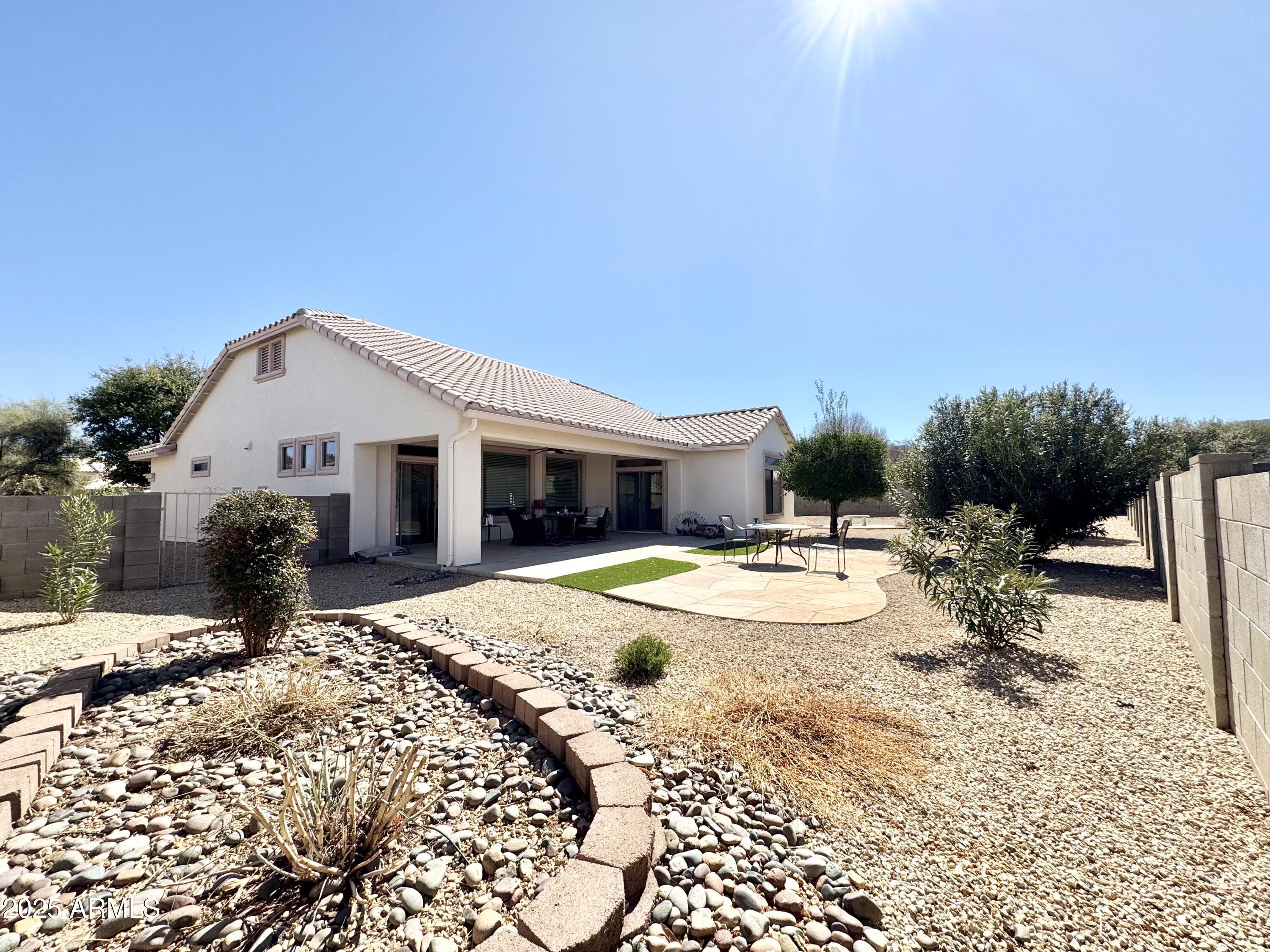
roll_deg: +0.4
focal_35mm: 14
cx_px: 635
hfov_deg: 102.1
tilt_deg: +1.9
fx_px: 514
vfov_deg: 85.7
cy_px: 476
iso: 50
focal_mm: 2.22
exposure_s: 1/2415
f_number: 2.2
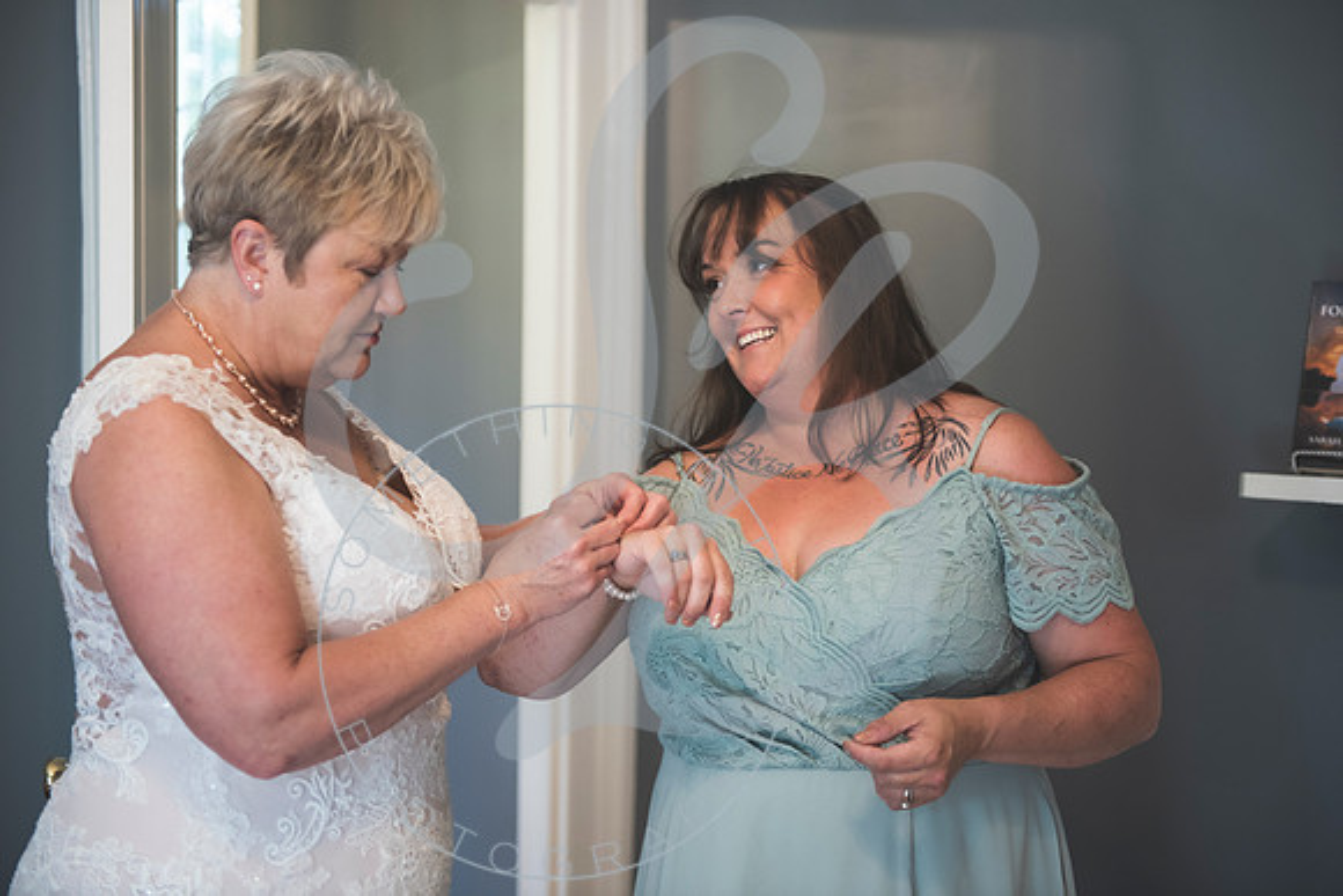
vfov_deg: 24.6
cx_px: 672
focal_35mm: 55
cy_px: 448
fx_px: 2052
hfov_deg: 36.2
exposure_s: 1/125
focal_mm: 55
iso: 1250
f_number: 2.8
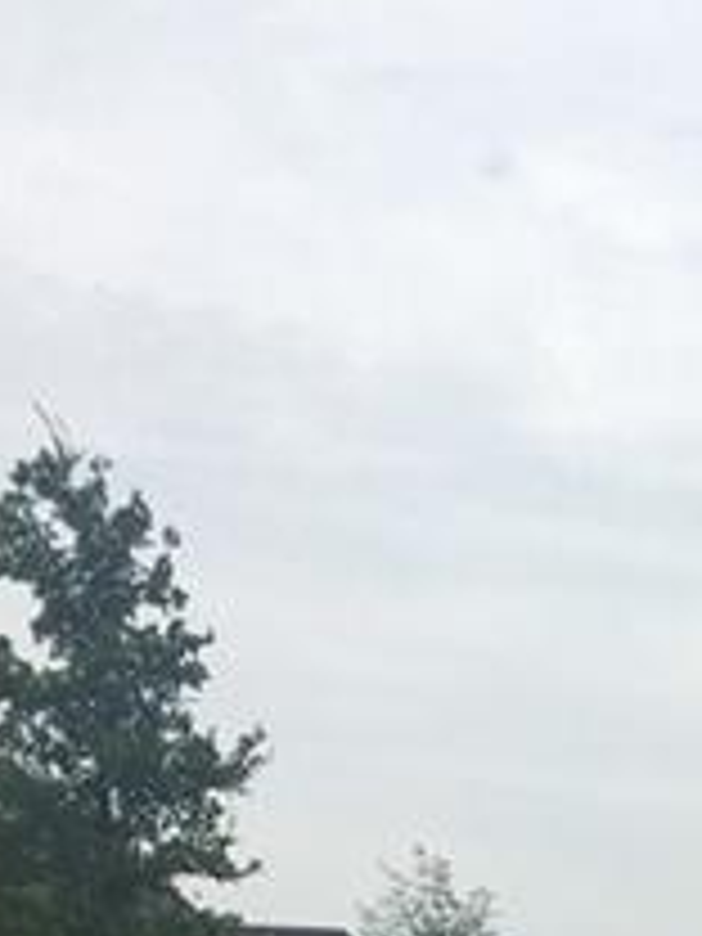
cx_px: 886
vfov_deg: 16.1
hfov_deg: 13.4
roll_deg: -3.1
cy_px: 1570
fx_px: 2893
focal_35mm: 107
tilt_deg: -6.4
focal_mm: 4.15
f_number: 2.2
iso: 25
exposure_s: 1/2331
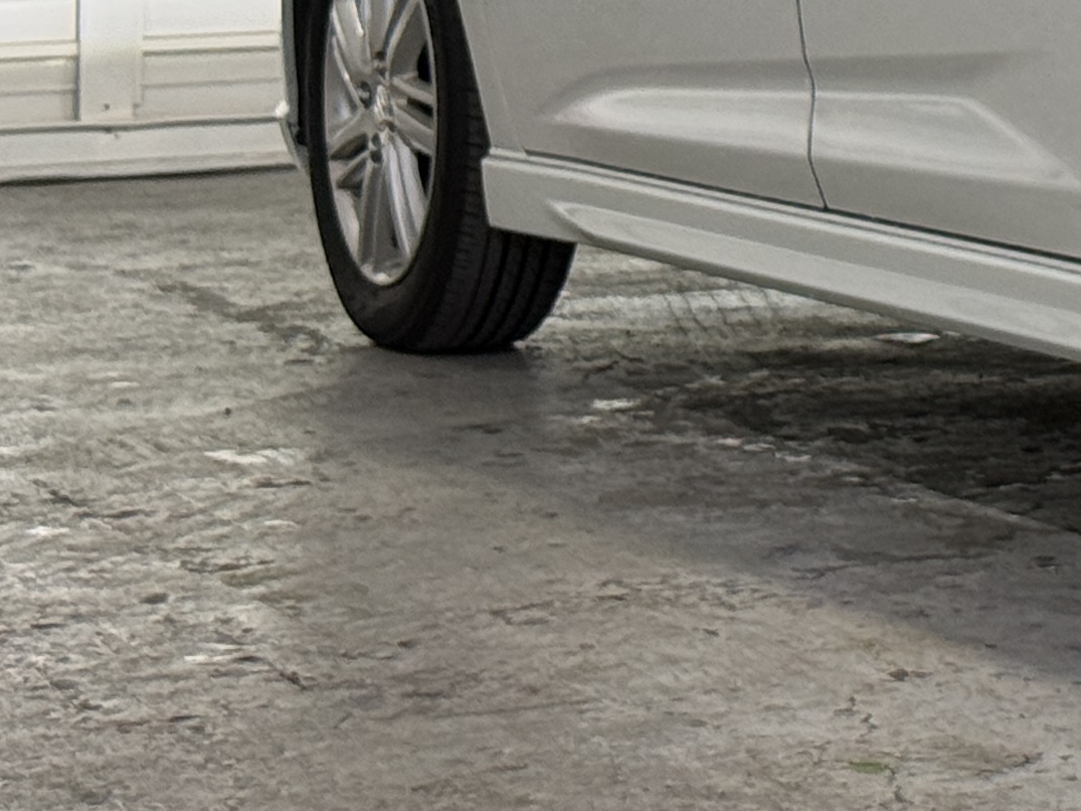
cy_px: -391
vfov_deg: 8.1
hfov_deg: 10.5
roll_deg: +0.1
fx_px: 5620
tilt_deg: -0.5
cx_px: 1808
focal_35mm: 180
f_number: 1.78
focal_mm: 6.76
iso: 64
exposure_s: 1/60
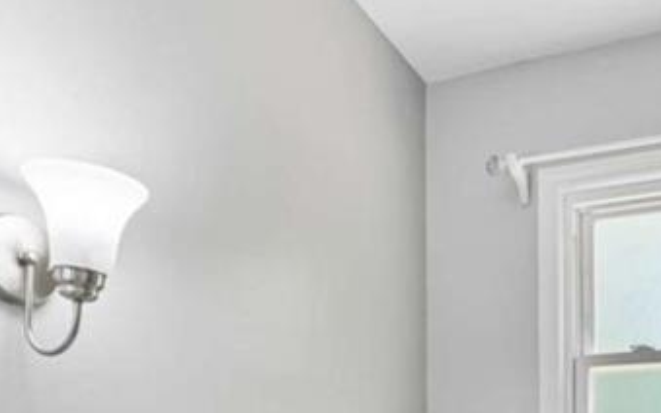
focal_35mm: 40
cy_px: 518
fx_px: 721
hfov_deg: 47.7
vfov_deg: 27.4
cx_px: 484
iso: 400
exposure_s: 1/10
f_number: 8
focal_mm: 13
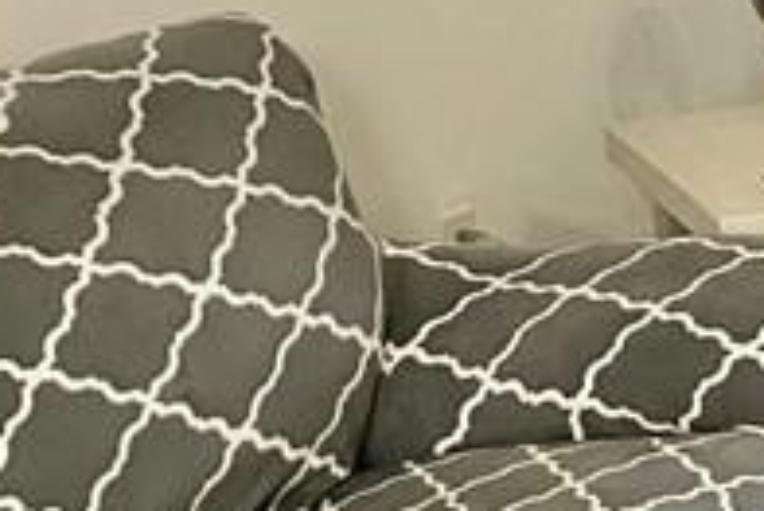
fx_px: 2994
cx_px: 1816
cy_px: 8
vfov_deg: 9.7
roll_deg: +0.9
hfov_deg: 11.9
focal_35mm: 141
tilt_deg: -11.3
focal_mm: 4.2
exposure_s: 1/60
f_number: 1.6
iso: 100
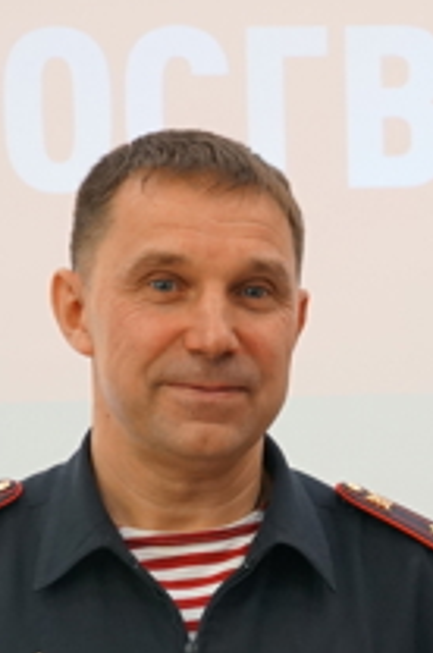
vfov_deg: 13.2
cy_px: 763
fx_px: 2751
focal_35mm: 152
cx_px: 424
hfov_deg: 8.9
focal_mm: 28
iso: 1250
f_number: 4.5
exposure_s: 1/160
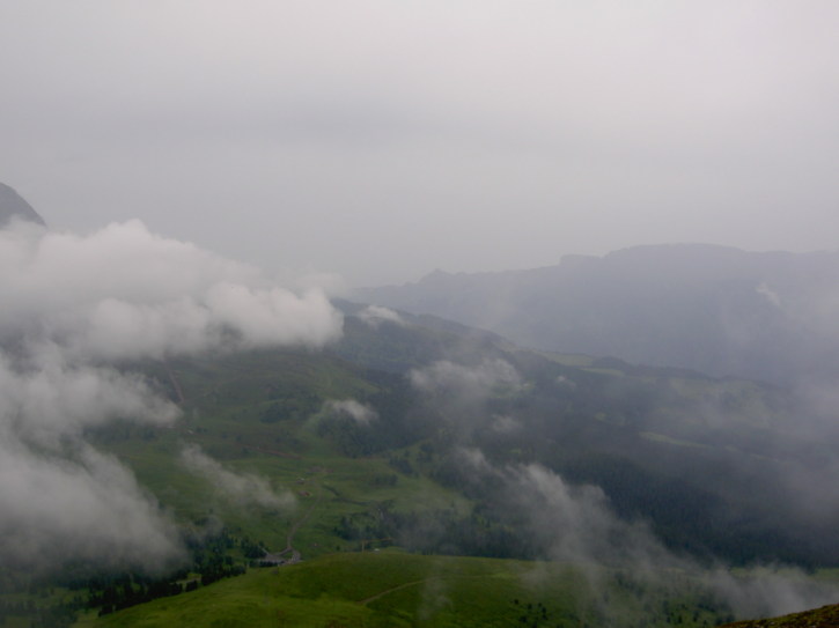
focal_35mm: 34
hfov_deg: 54.0
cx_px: 420
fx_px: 824
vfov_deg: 41.8
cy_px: 314
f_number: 4.7
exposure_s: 1/160
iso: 50
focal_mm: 5.6
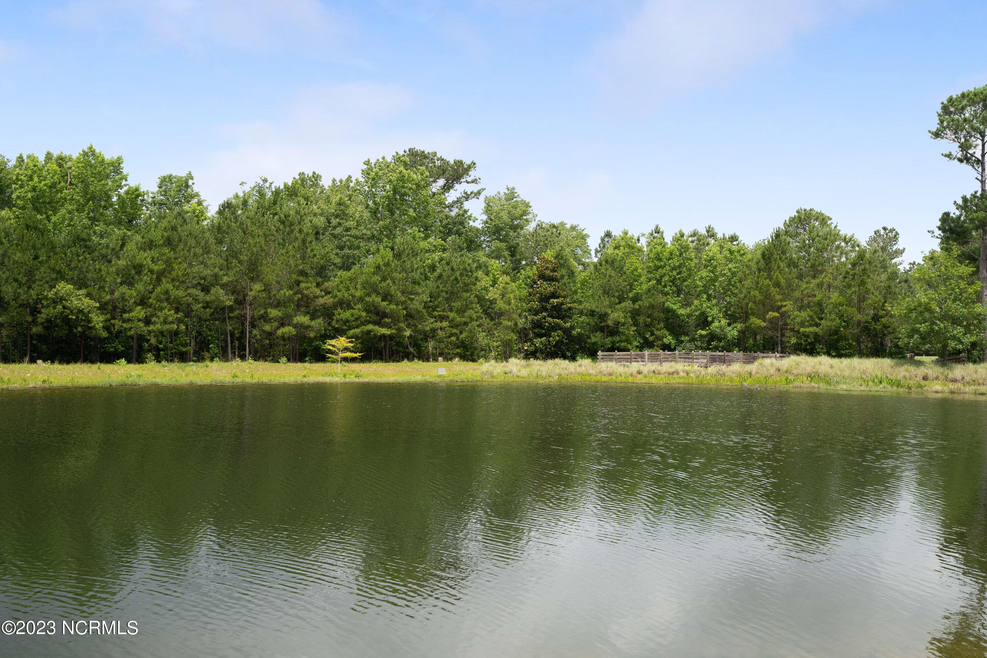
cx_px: 494
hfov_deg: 54.4
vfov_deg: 37.9
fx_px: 960
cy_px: 329
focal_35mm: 35
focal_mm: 35
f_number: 6.3
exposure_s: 1/1600
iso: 640
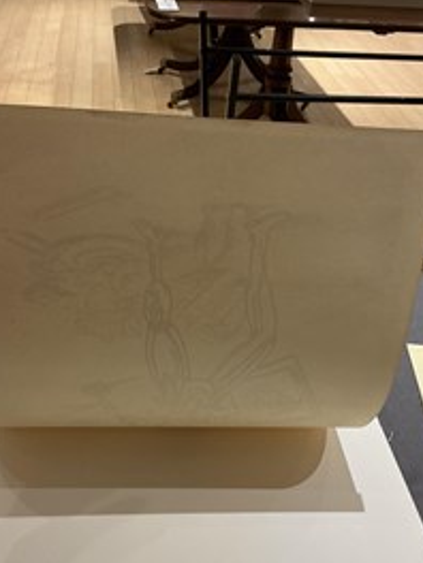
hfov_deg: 32.9
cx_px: 209
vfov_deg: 42.7
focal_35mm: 44
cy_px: 341
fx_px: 717
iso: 64
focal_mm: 3
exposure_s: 1/60
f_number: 1.8
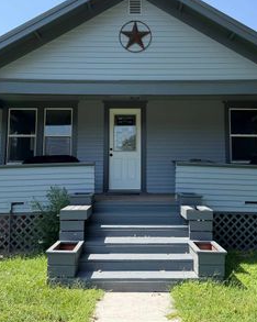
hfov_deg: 37.3
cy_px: 126
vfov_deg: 45.5
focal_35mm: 40
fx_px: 381
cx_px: 142
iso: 80
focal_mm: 6.76
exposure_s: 1/2611
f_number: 1.78
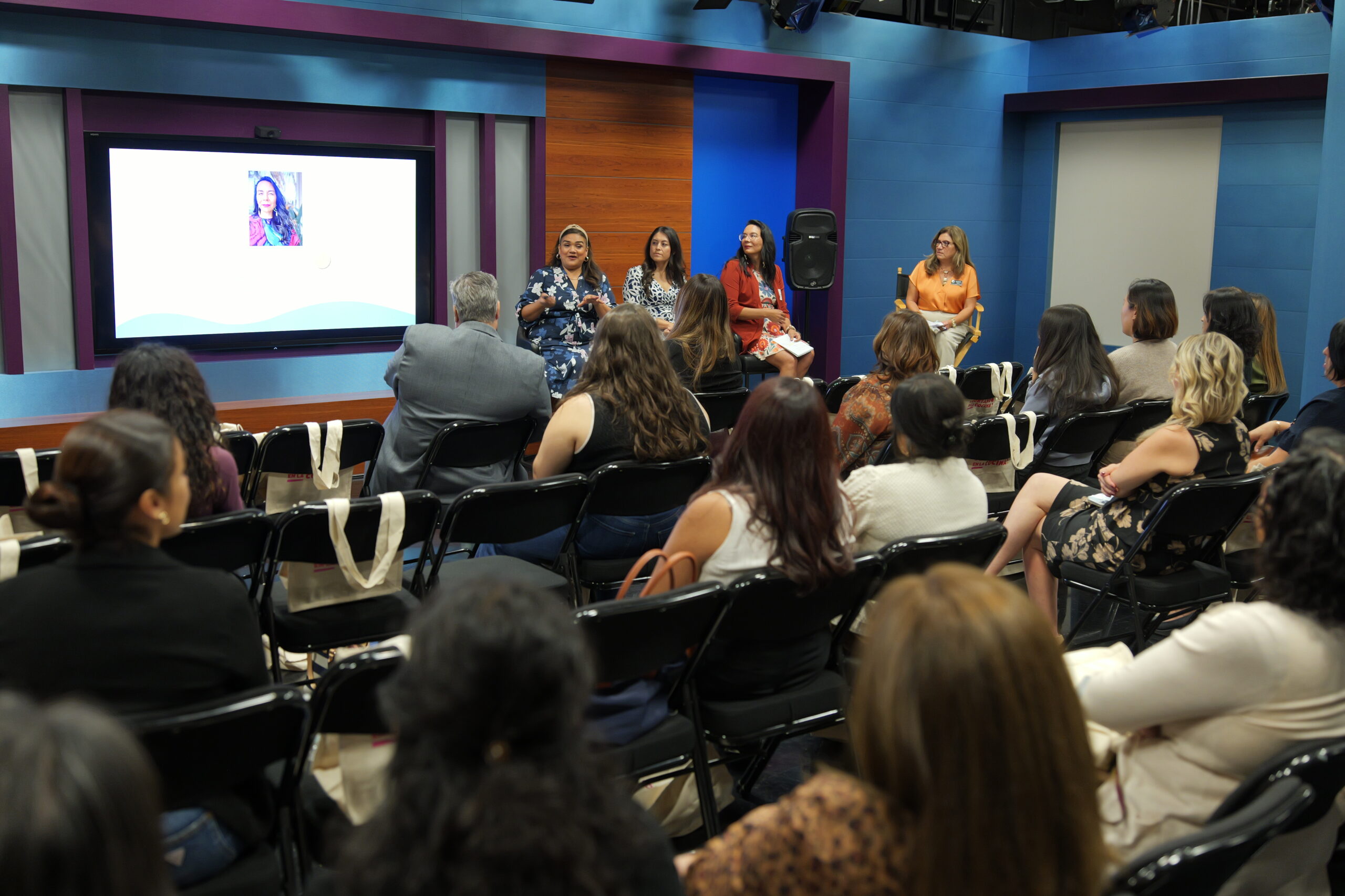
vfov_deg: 37.9
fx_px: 1308
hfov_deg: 54.4
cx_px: 672
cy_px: 448
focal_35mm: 35
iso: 2000
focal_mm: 35
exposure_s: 1/60
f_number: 2.5
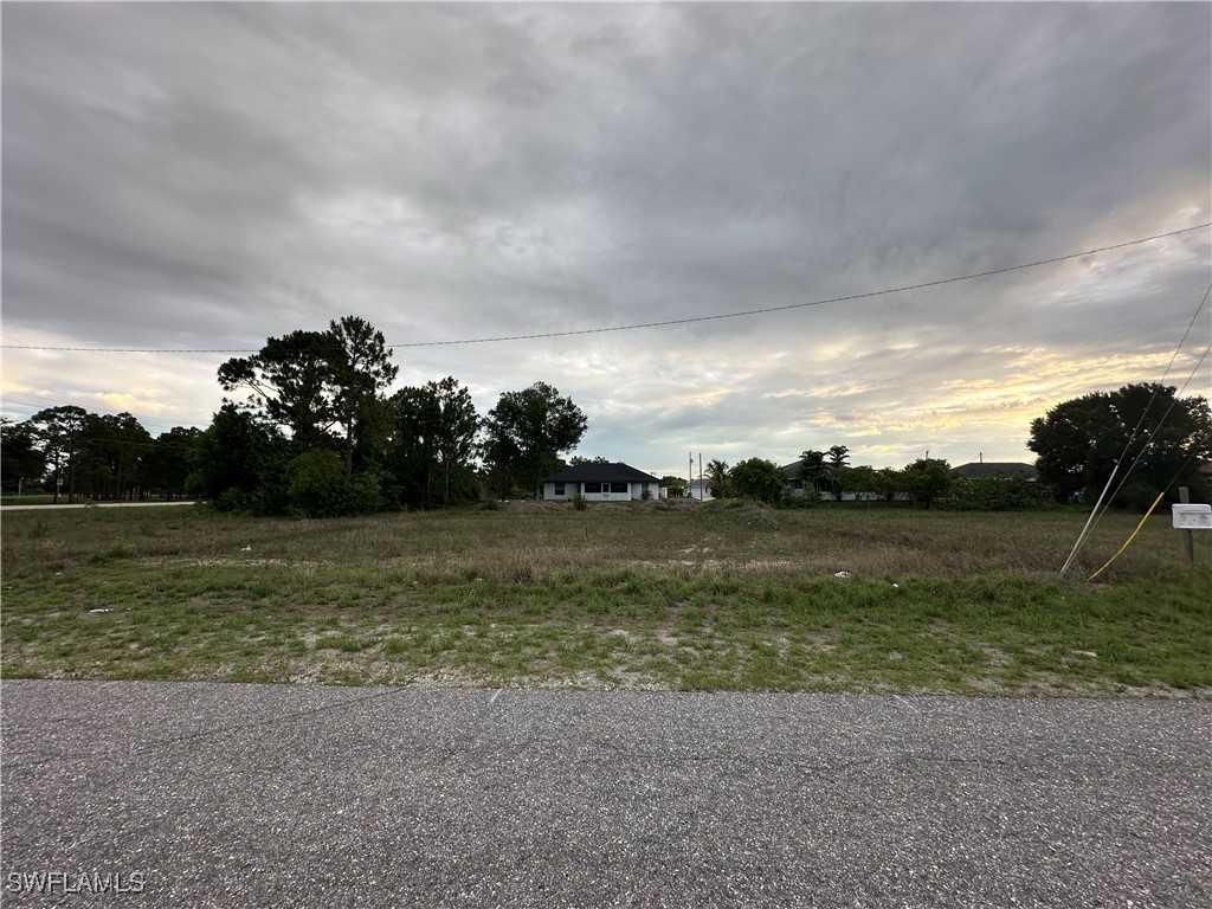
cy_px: 454
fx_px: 490
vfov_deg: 85.7
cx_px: 606
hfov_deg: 102.1
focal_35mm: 14
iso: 40
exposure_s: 1/160
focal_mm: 2.22
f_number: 2.2
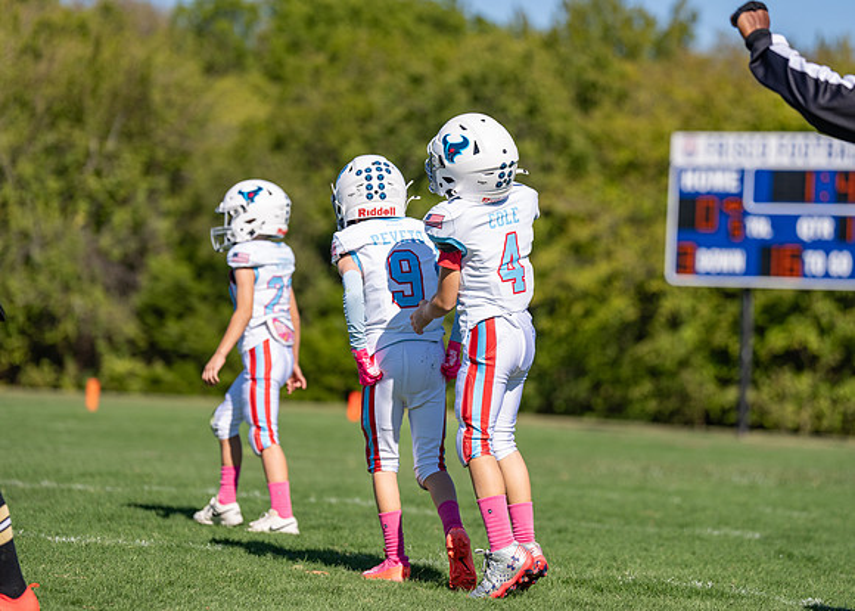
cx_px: 440
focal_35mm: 154
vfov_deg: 9.3
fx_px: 3747
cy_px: 281
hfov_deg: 13.0
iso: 100
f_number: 2.8
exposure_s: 1/2500
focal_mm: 133
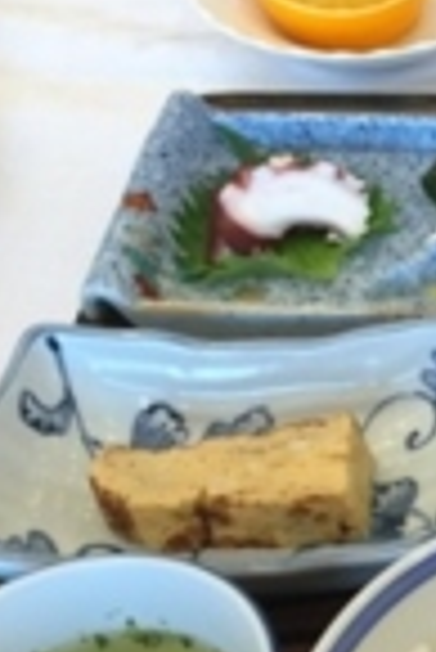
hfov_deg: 14.2
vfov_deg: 23.8
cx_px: 832
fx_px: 1504
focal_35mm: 83
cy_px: 576
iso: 50
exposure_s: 1/30
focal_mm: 4.15
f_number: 2.2
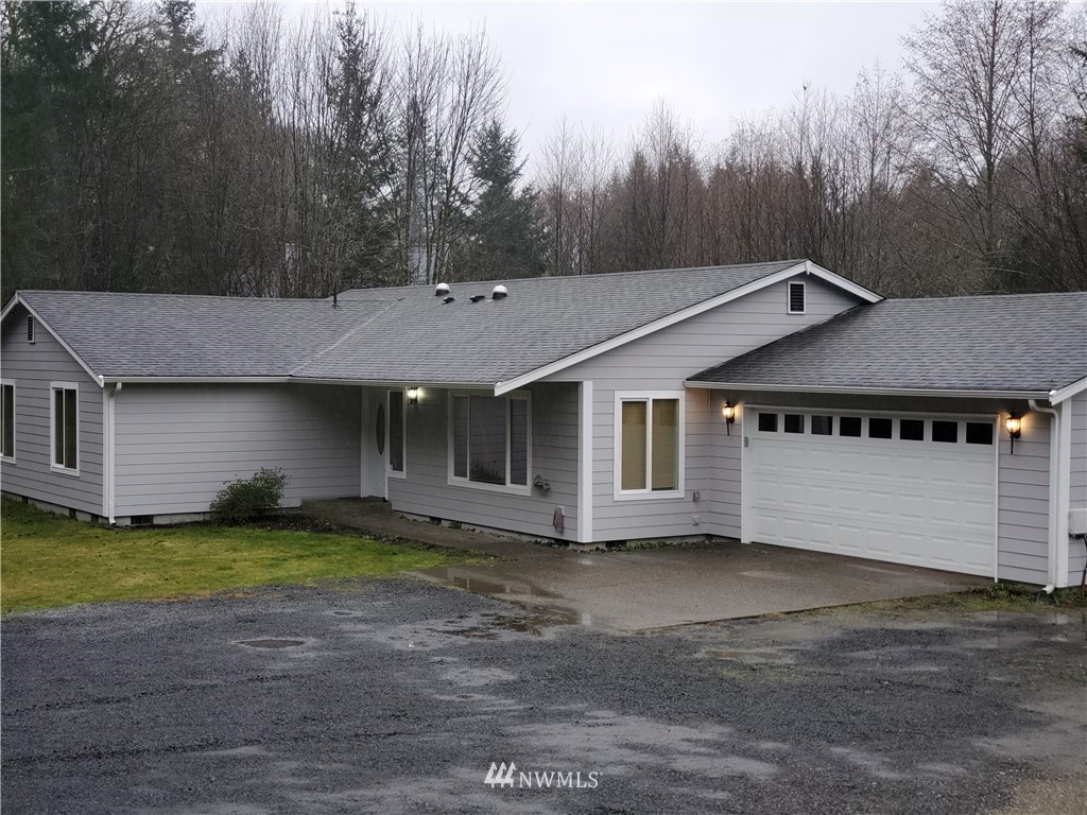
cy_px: 408
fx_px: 1633
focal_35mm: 52
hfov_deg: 36.8
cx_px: 544
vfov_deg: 28.0
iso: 64
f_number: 2.1
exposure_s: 1/119
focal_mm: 6
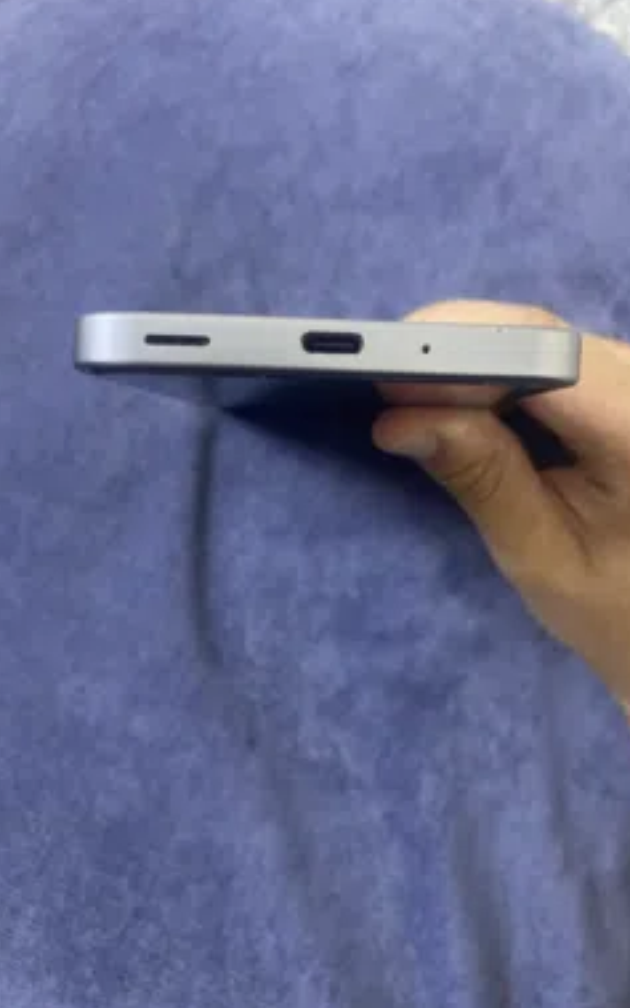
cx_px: 367
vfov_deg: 66.5
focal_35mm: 28
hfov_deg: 44.4
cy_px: 513
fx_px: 769
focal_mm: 4.25
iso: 400
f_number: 1.8
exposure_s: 1/50
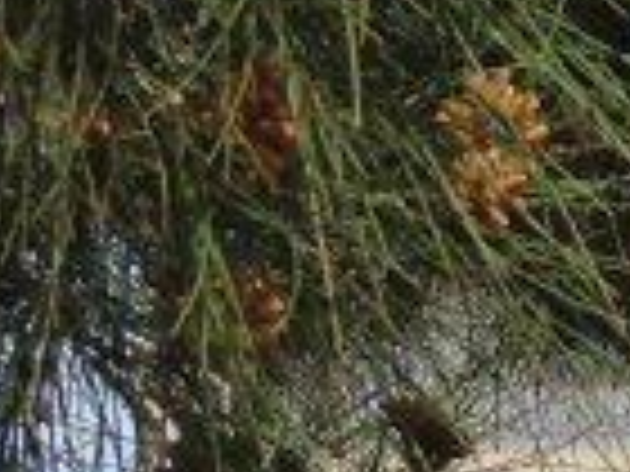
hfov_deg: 6.9
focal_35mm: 256
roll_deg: +1.8
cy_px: 645
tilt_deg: +9.2
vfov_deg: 5.8
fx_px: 4659
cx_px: 1922
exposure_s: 1/1681
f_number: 2.4
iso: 50
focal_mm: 4.28
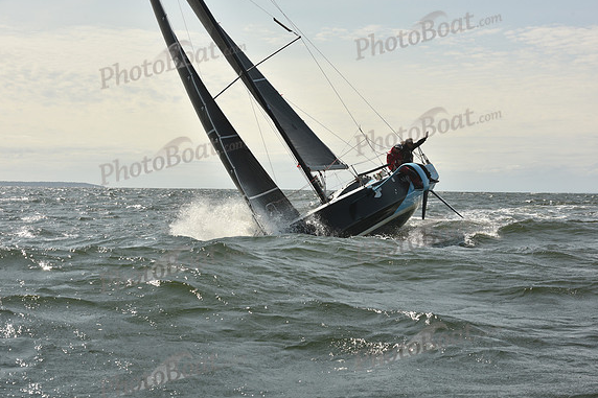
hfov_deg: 28.5
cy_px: 198
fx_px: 1179
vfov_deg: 19.2
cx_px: 301
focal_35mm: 71
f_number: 10
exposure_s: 1/800
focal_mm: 70
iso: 250
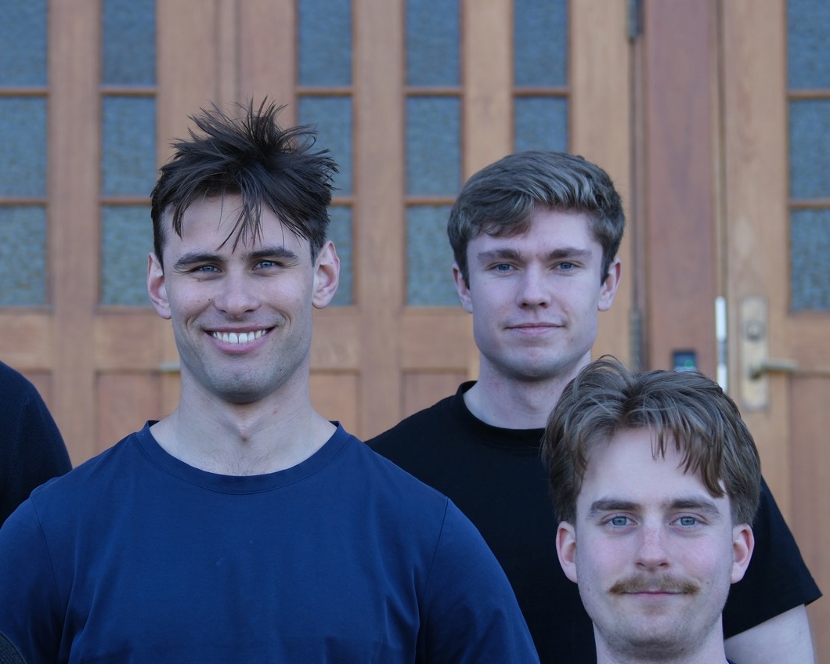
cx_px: 193
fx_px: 3341
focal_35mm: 136
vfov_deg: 11.3
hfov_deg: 14.1
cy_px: 364
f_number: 3.2
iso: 125
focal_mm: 50
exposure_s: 1/210
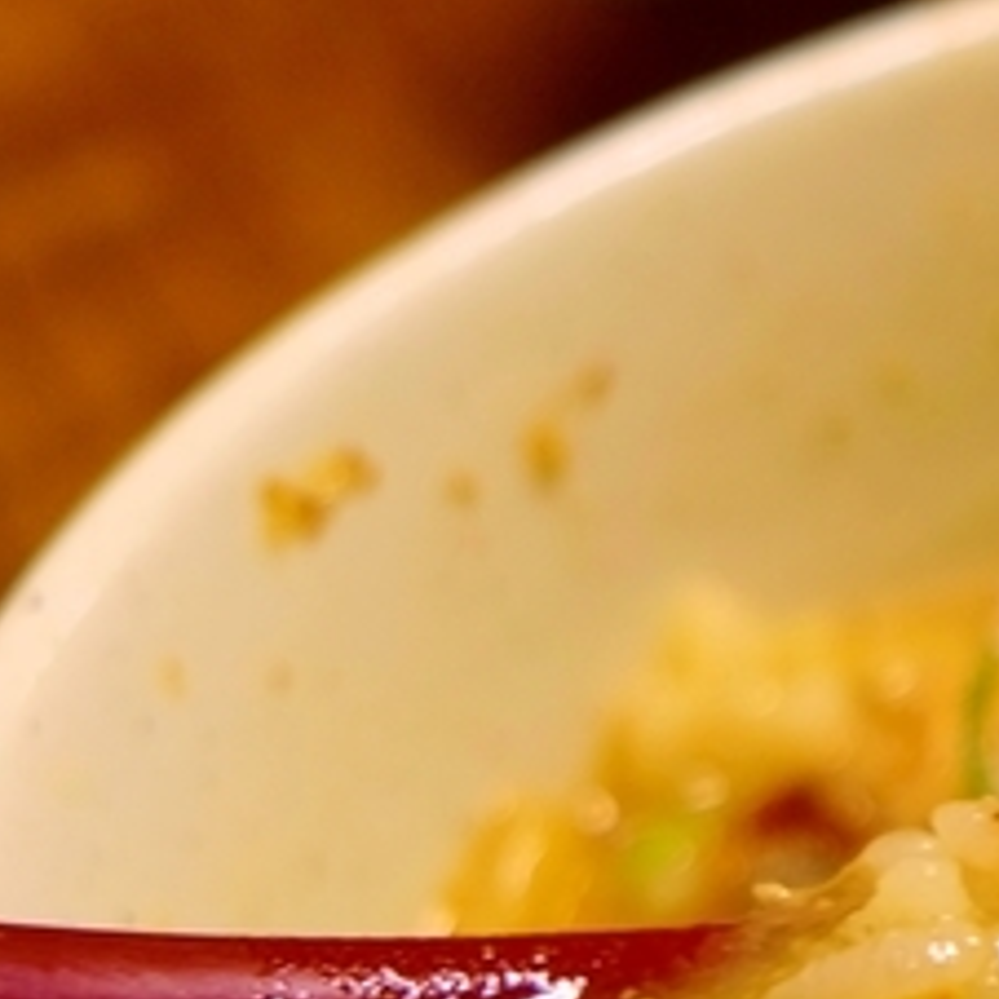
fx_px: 6922
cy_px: 981
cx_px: 2086
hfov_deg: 7.8
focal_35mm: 212
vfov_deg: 8.2
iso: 200
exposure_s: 1/15
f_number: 3.6
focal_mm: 31.5
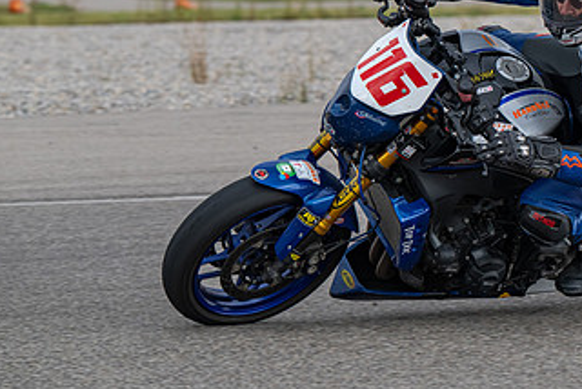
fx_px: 5275
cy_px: 66
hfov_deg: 6.3
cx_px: 460
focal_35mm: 326
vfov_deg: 4.2
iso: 1000
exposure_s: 1/1250
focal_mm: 180
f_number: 6.3
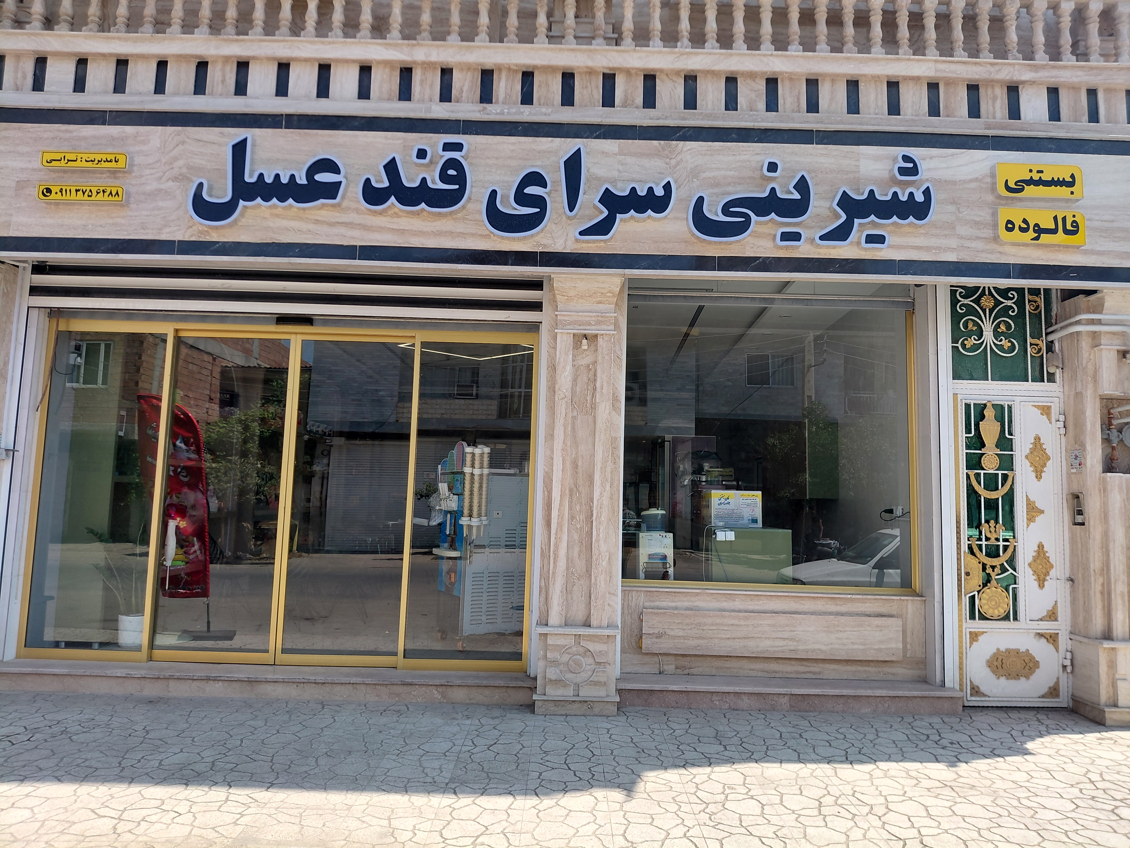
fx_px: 816
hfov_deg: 69.4
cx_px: 565
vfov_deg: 54.9
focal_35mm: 25
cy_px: 424
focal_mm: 4.69
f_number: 1.8
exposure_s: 1/1292
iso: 50
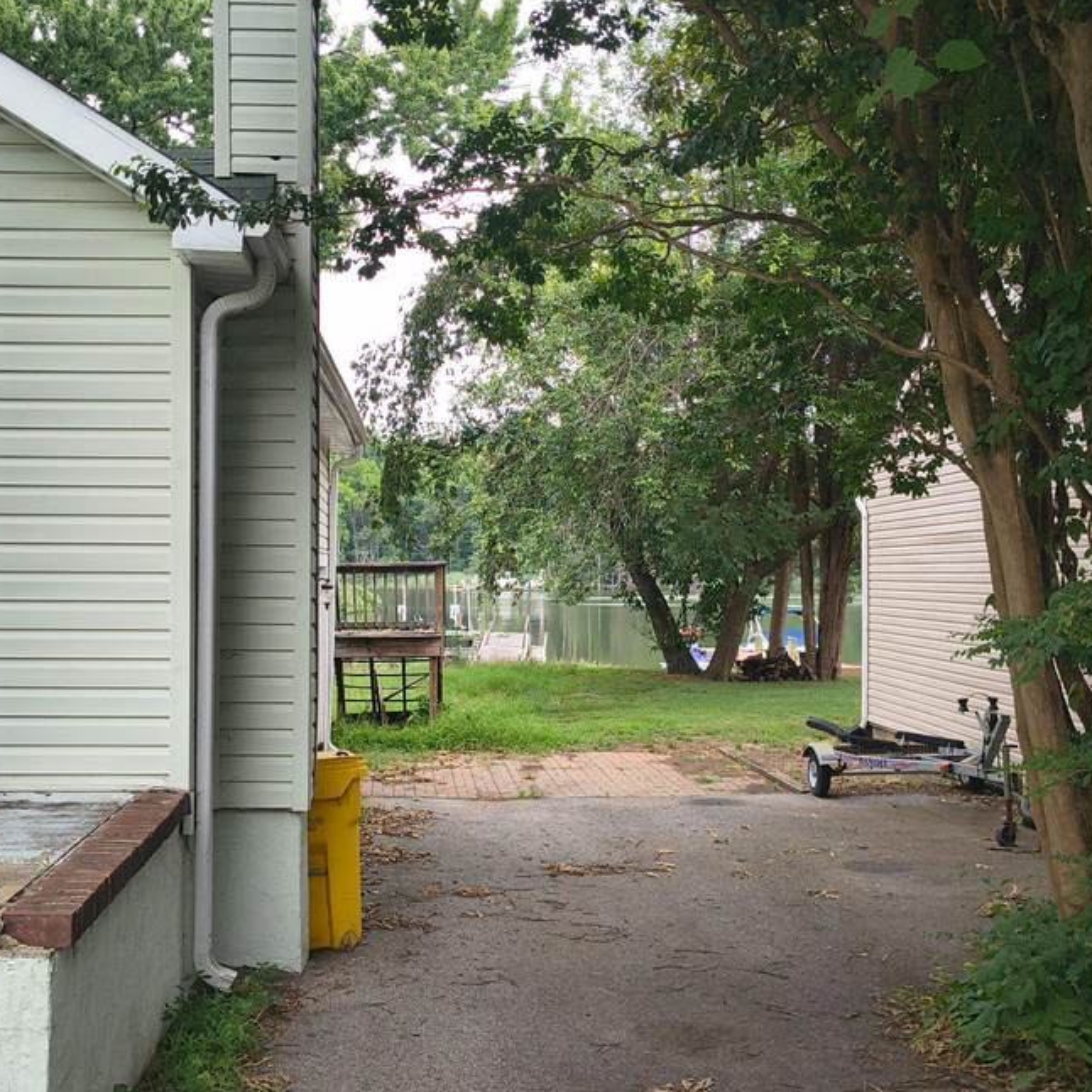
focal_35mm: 42
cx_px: 463
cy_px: 553
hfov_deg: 39.9
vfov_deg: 40.0
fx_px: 1499
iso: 100
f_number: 1.8
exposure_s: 1/549
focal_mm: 5.56
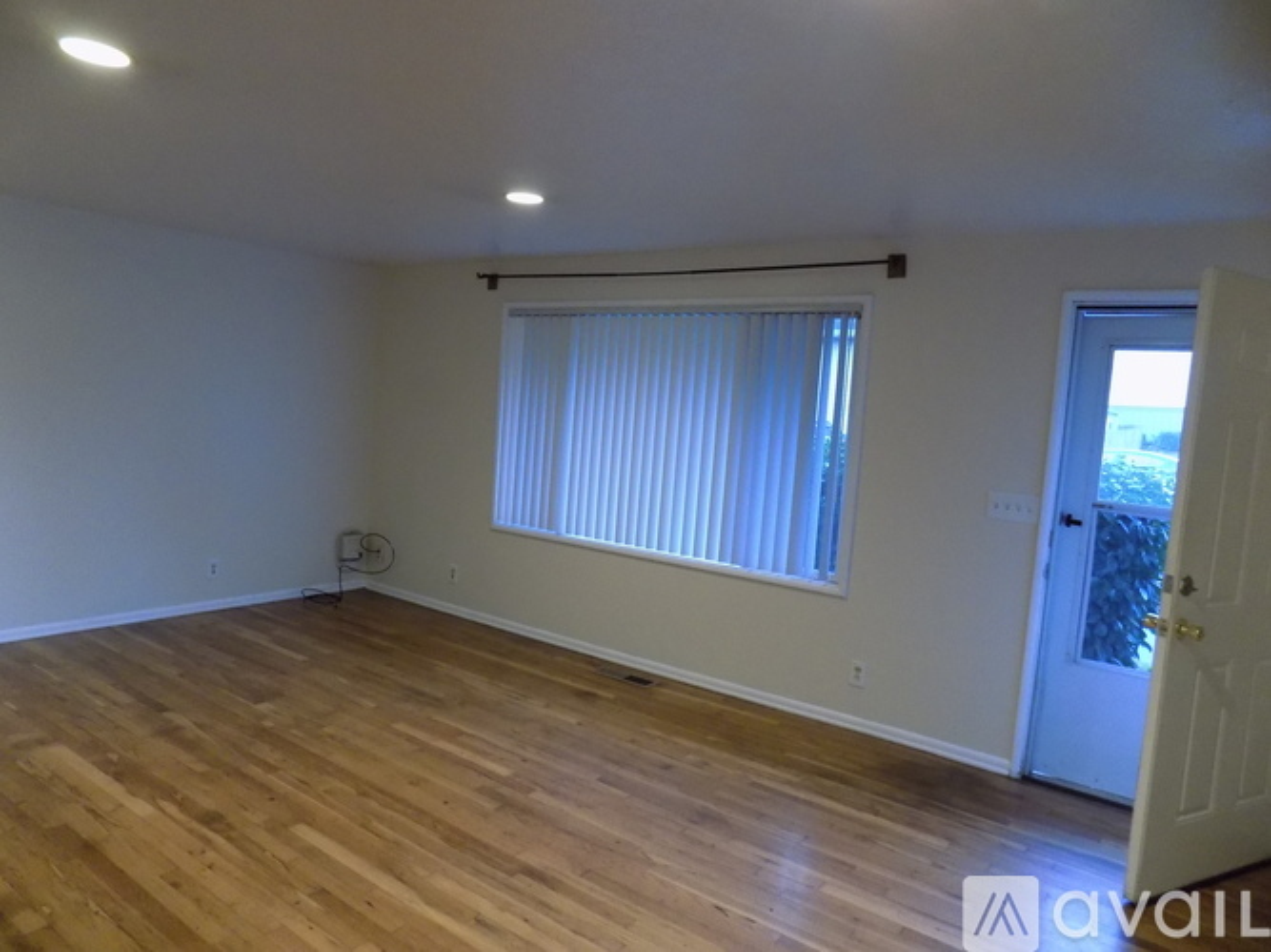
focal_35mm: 23
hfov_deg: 73.9
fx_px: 844
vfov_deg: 58.9
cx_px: 636
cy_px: 476
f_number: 3.1
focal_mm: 4
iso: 400
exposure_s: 1/15
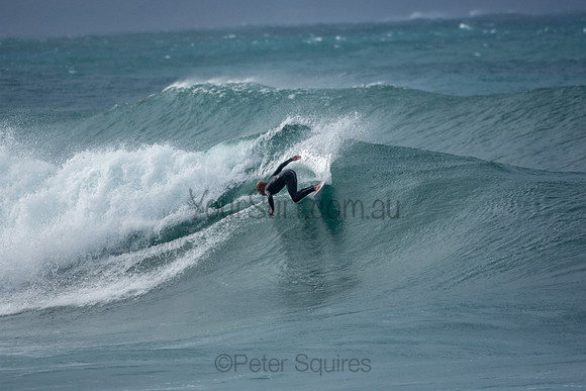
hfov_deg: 2.9
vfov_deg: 1.9
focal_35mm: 720
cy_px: 196
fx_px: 11722
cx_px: 293
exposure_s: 1/800
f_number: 5.6
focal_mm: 480
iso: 160
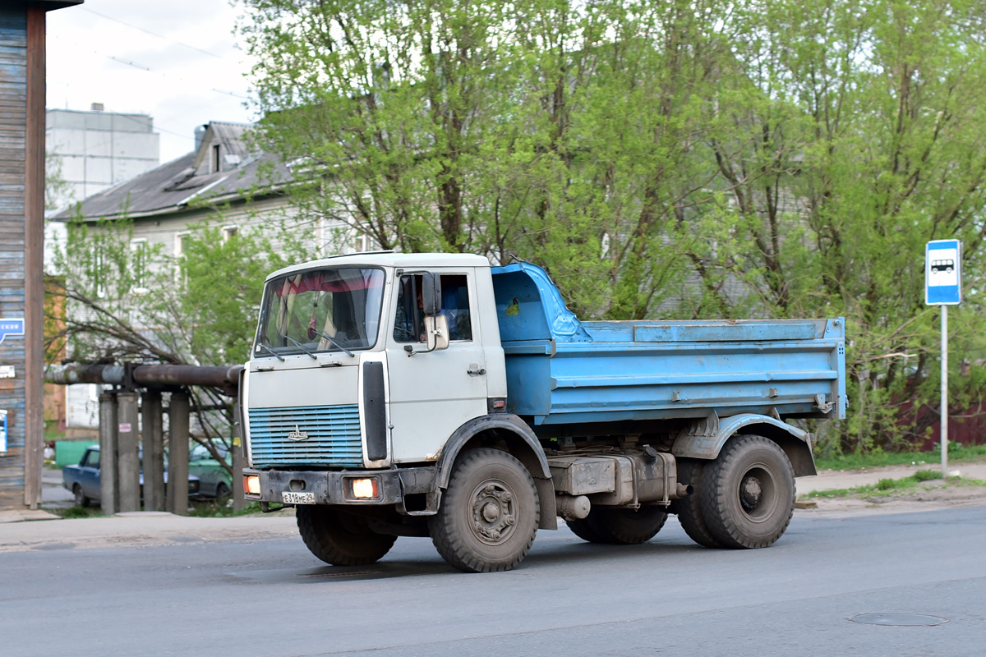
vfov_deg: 27.0
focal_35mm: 50
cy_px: 328
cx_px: 493
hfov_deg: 39.6
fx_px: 1369
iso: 500
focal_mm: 50
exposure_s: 1/250
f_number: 2.2
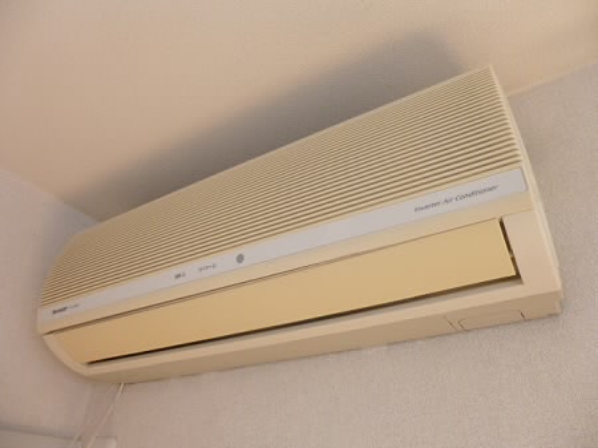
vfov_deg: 54.8
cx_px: 299
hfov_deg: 69.4
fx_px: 432
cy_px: 224
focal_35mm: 25
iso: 125
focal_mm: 4.5
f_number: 3.1
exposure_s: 1/60
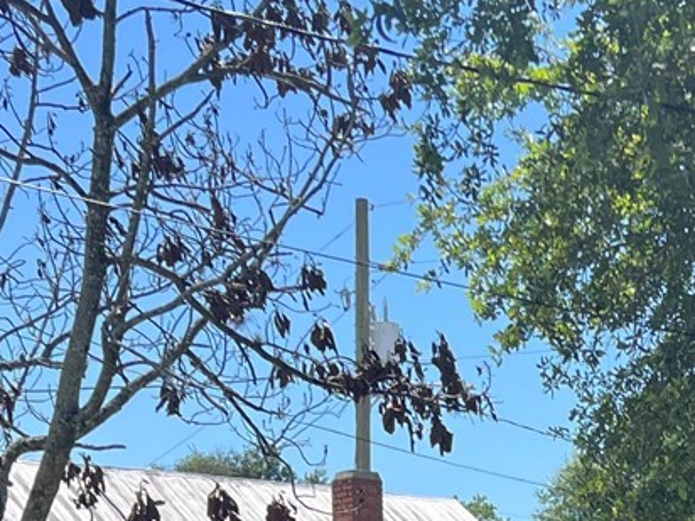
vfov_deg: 13.6
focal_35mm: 101
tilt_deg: -1.3
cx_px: 828
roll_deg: +0.1
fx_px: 2028
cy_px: 823
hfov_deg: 18.5
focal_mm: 5.7
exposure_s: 1/1808
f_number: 1.5
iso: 50
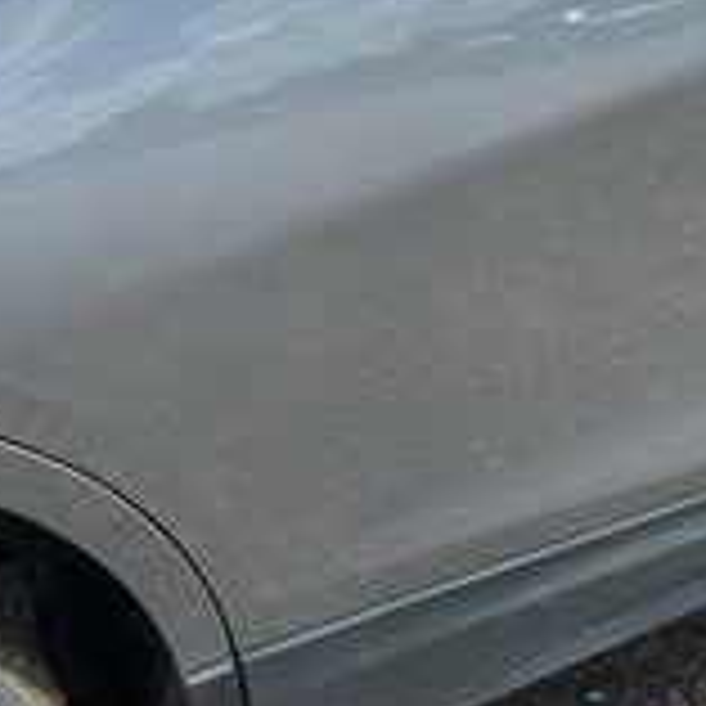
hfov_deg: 27.2
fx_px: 1454
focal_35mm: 63
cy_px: 211
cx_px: 252
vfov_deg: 27.1
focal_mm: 3
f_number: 1.8
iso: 25
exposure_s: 1/719
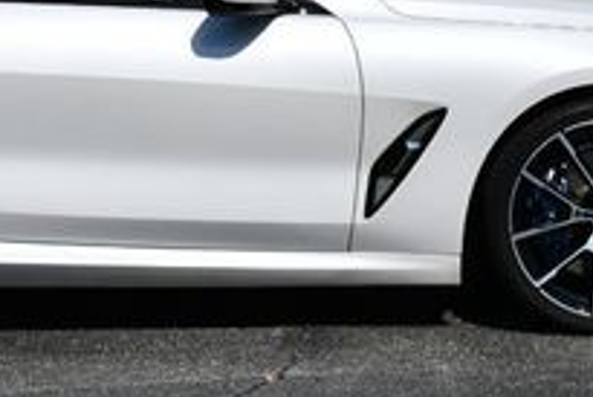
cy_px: -154
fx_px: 3198
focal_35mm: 194
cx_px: 110
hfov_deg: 10.6
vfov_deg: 7.0
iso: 100
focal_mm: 31
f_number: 10
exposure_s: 1/400
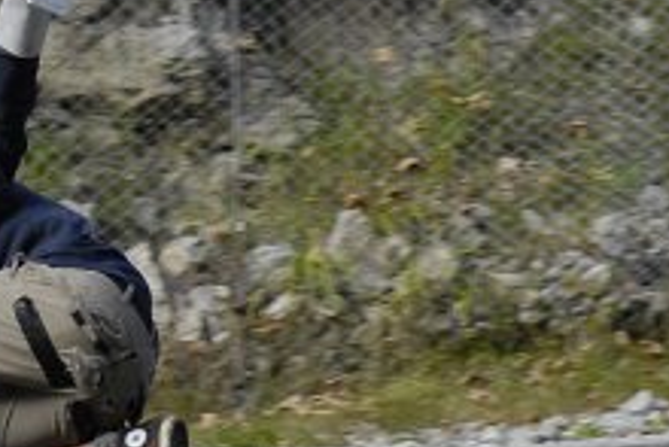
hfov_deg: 8.8
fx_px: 4322
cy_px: 338
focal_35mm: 232
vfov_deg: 5.9
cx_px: -126
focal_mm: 55
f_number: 6.3
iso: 320
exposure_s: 1/350
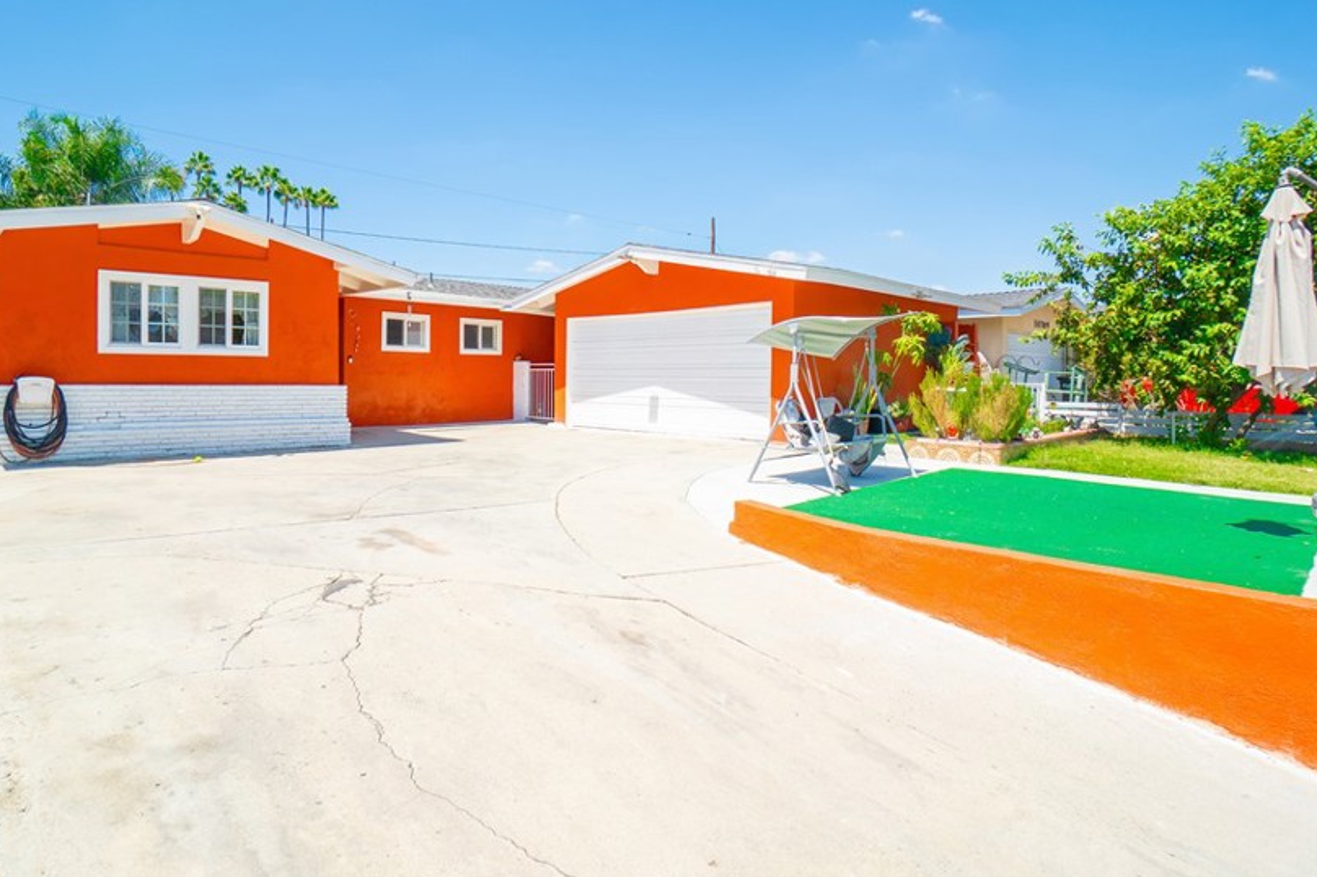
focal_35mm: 19
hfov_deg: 86.8
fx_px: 695
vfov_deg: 64.3
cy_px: 385
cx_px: 616
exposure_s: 1/320
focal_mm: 10
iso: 100
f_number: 7.1
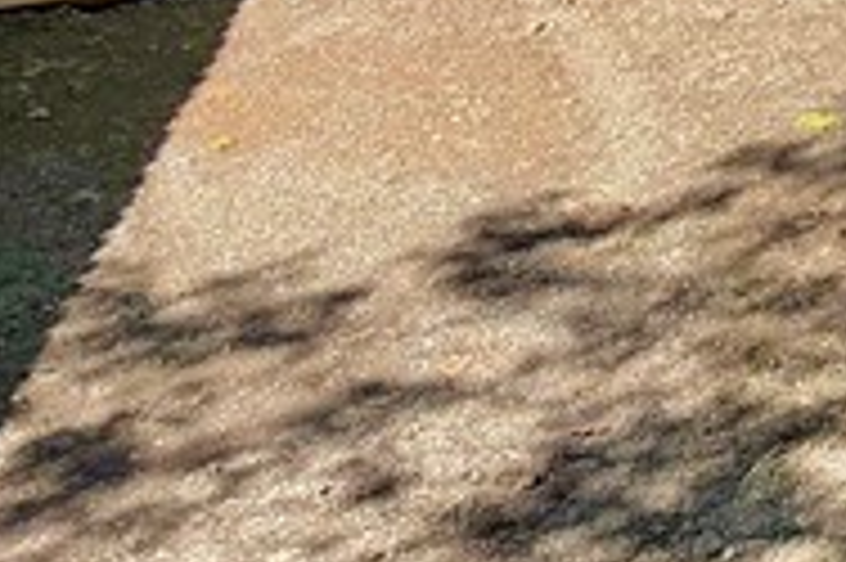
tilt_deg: -6.5
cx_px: 2043
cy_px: -1003
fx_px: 3193
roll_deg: -1.4
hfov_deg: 12.1
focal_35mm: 136
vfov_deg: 8.7
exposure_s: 1/1855
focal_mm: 6.76
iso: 100
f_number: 1.78
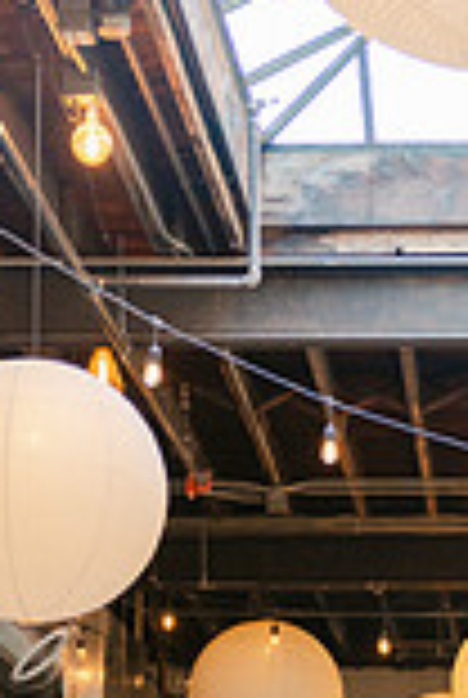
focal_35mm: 128
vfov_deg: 15.1
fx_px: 2485
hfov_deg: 10.6
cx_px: 536
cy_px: 955
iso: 800
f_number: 2.8
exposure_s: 1/250
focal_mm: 44.2
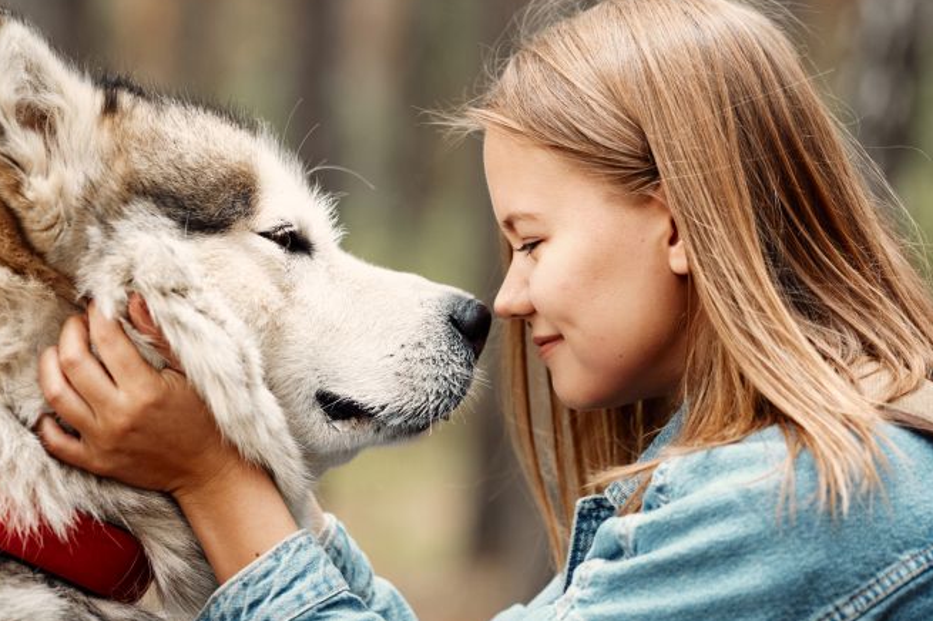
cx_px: 397
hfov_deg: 12.5
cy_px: 246
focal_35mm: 165
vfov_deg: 8.3
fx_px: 4274
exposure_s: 1/250
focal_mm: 90
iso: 400
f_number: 2
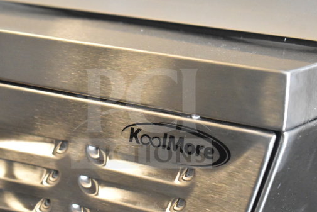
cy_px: 119
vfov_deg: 13.7
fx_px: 877
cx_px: 141
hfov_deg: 20.5
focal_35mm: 100
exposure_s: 1/200
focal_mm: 55
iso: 6400
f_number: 7.1
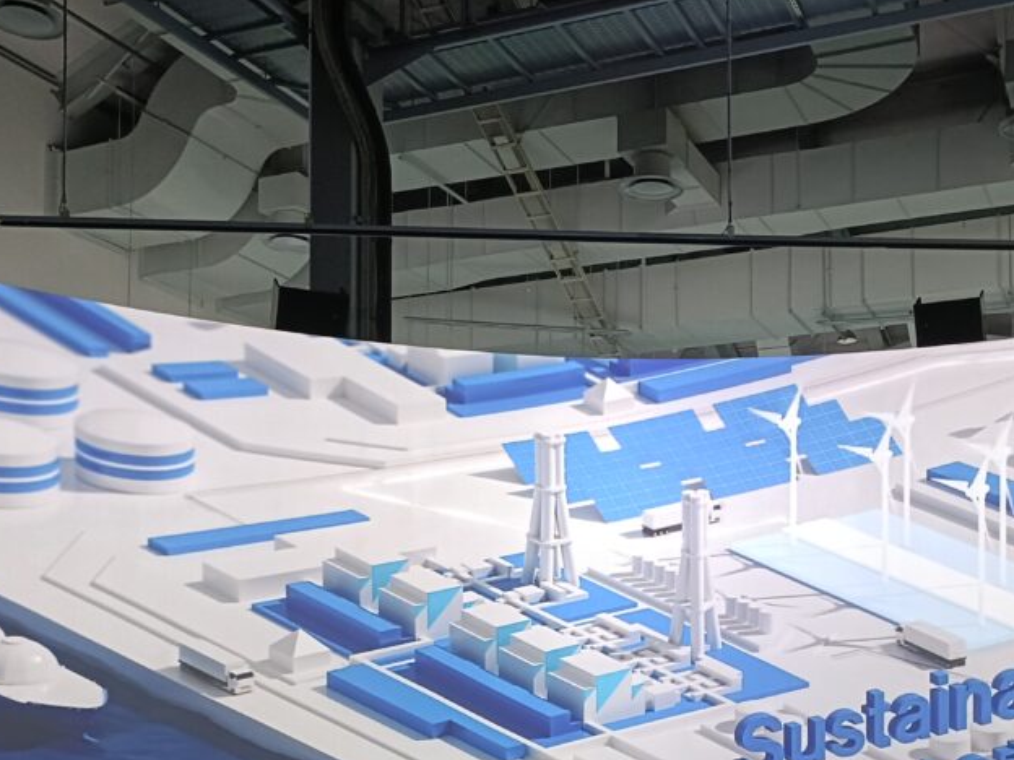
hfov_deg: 45.1
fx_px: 1201
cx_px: 681
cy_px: 619
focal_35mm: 41
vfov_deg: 34.0
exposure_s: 1/24
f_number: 1.7
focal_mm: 4.7
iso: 1600
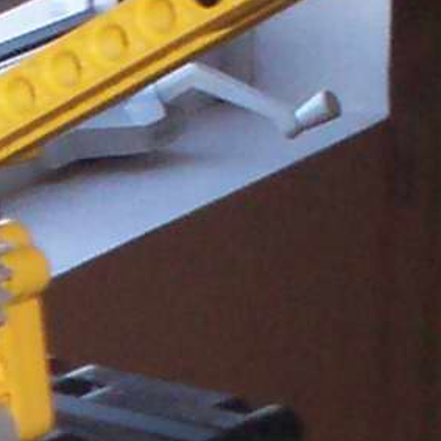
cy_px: 592
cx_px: -42
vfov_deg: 6.0
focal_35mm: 290
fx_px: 4180
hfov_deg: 6.0
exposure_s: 1/60
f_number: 4.5
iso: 140
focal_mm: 6
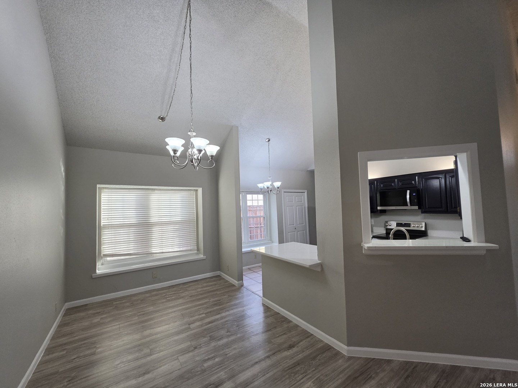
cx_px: 259
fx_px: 195
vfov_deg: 89.9
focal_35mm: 13
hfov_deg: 106.2
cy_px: 194
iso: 125
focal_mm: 2.2
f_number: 1.9
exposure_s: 1/120
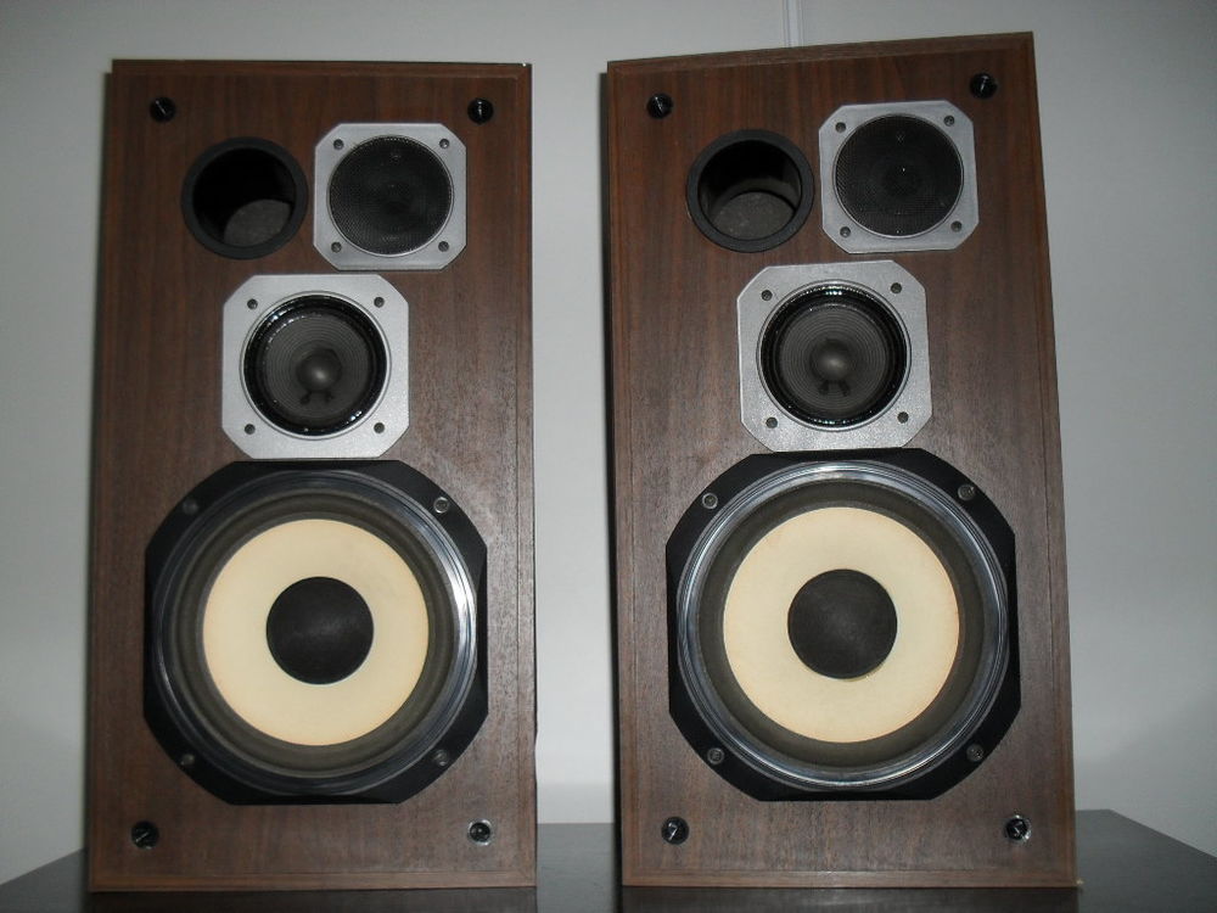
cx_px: 608
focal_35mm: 35
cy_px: 456
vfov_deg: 40.7
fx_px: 1231
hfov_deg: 52.6
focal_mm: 6.3
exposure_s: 1/45
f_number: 3.2
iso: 200
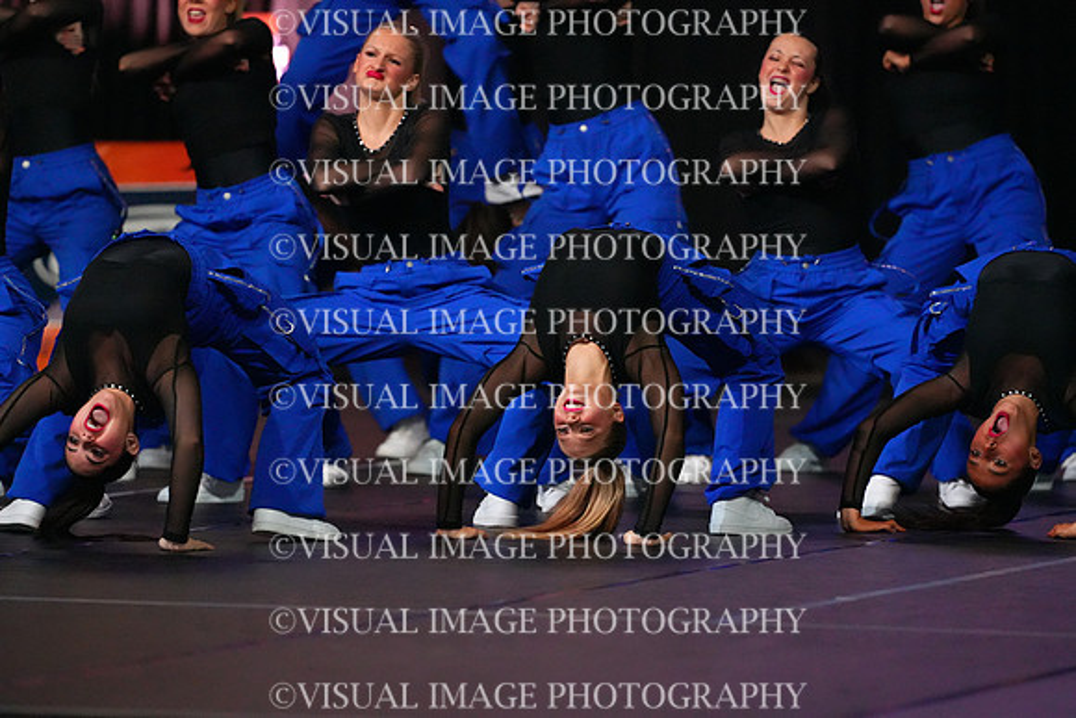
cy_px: 359
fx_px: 8968
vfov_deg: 4.6
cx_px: 538
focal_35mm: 300
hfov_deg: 6.9
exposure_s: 1/1250
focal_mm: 300
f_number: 3.5
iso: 16000
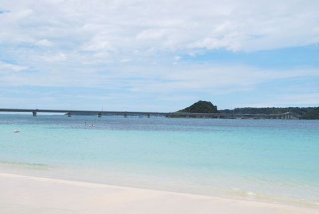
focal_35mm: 48
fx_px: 426
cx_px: 160
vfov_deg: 28.2
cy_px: 107
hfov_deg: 41.0
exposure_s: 1/400
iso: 100
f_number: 10
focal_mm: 32
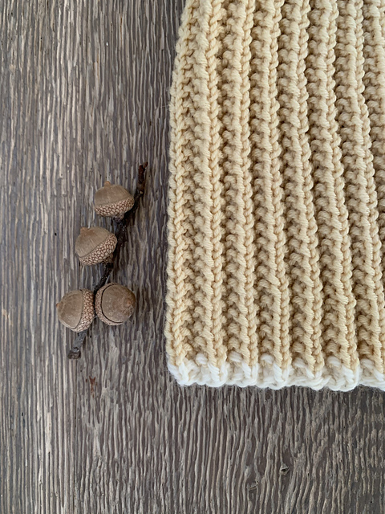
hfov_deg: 53.1
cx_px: 192
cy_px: 257
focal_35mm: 26
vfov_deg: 67.3
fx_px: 386
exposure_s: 1/60
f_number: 1.8
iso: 250
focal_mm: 4.25
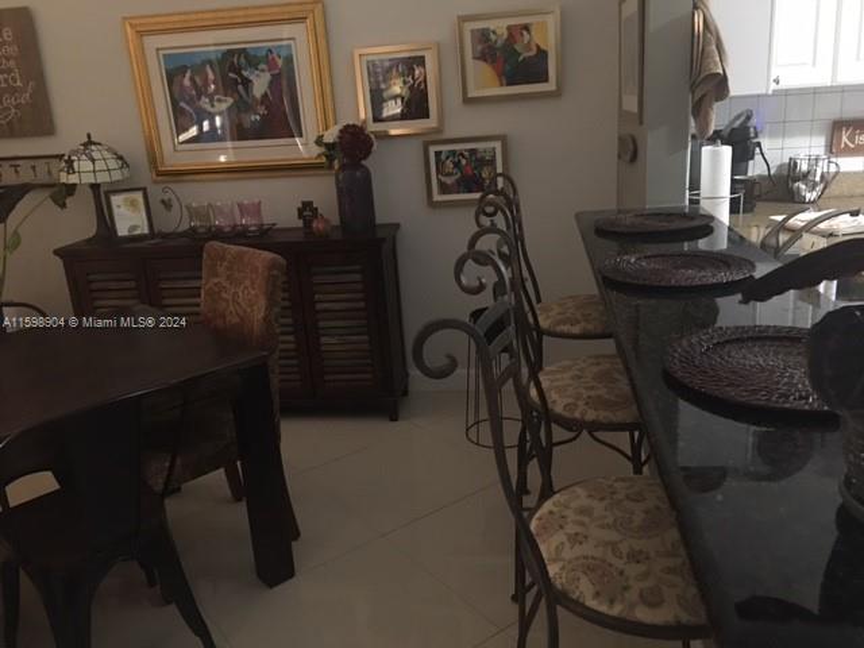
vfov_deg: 48.2
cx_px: 432
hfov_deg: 61.7
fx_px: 724
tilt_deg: -15.4
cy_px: 324
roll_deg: +4.0
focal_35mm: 29
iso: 125
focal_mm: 4.15
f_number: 2.2
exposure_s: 1/4
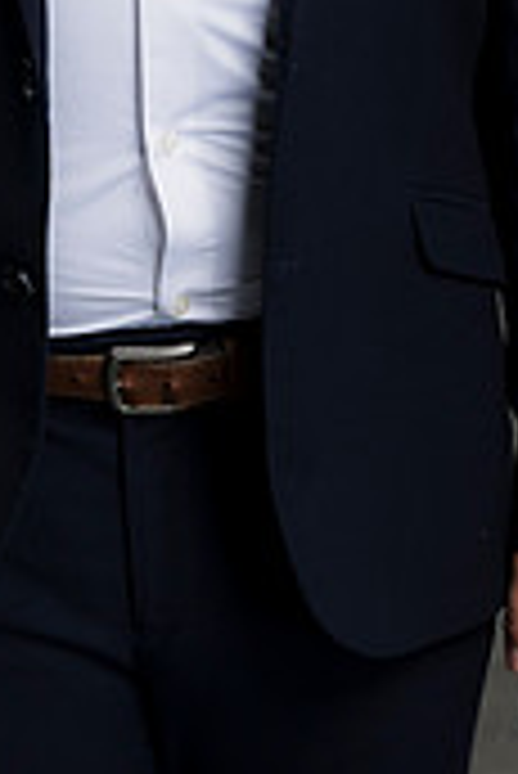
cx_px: 144
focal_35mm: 222
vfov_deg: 9.1
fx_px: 4782
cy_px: -225
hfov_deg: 6.2
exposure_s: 1/200
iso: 125
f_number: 5
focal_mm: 85
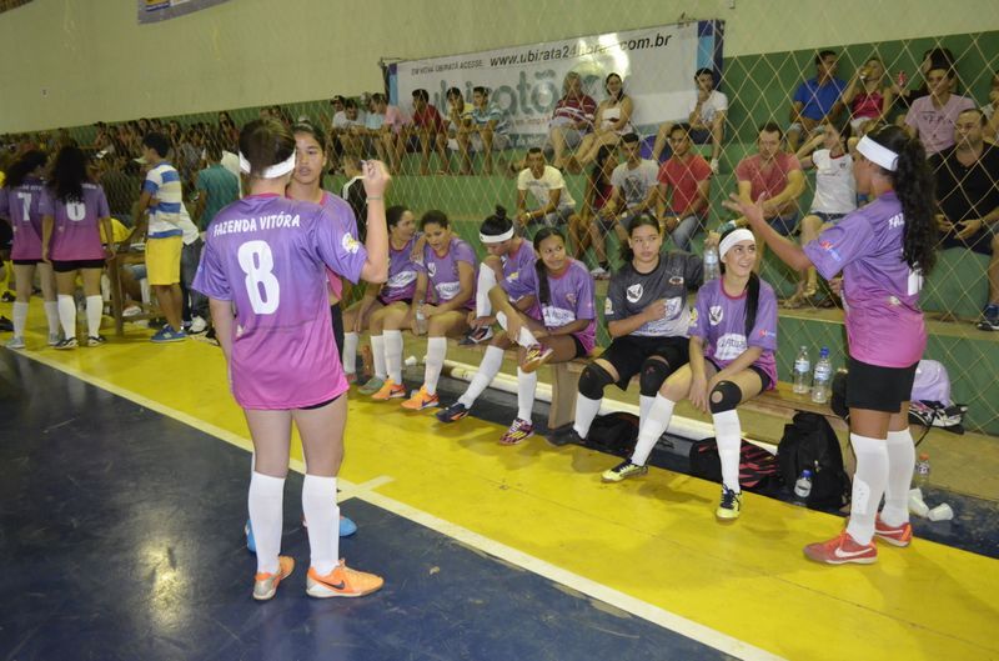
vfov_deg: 47.7
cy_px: 330
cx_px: 500
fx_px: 747
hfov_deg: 67.5
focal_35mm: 27
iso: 3200
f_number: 3.5
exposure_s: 1/60
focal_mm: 18
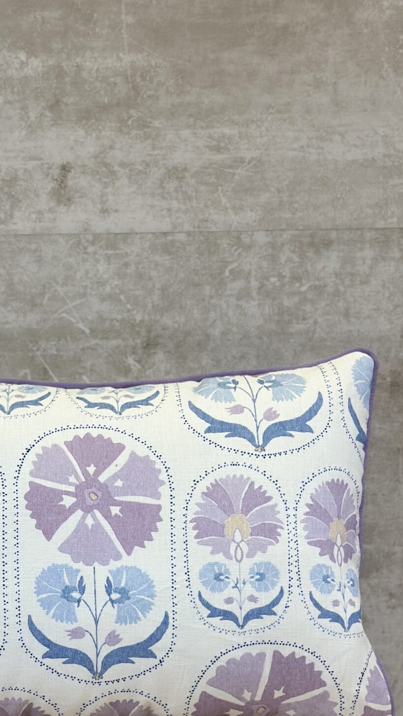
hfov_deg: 13.0
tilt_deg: -4.7
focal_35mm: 92
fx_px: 1747
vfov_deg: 22.9
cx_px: 4
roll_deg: +0.2
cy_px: 560
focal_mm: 6.86
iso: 80
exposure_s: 1/207
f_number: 1.78
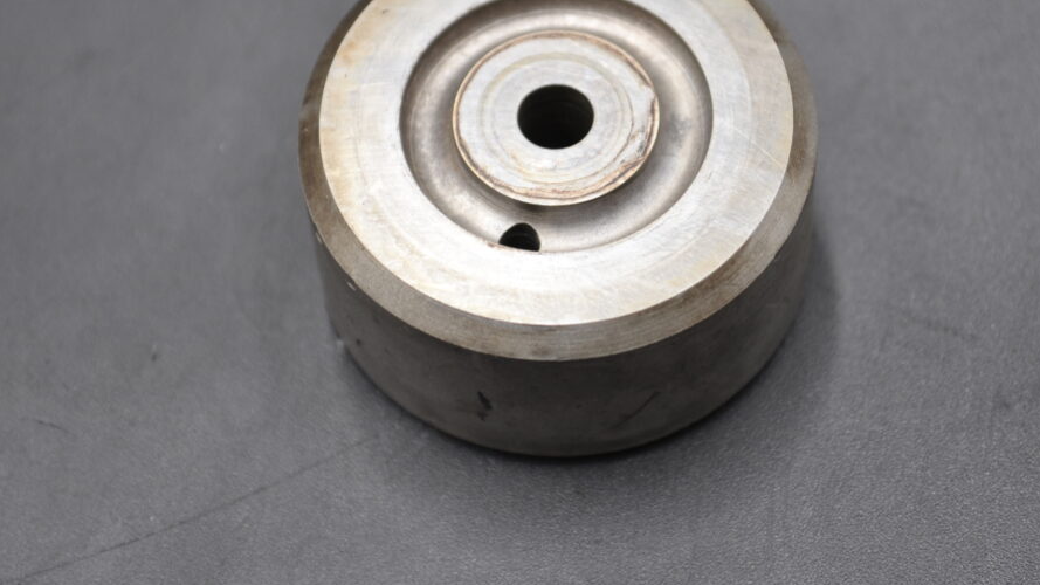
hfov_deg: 18.4
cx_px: 551
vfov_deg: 10.4
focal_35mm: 117
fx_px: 3218
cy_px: 177
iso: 400
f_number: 5.6
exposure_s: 1/30
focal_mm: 55
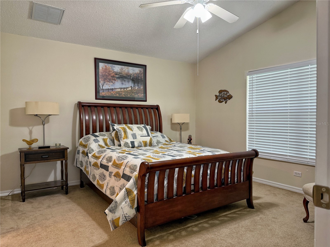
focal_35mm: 24
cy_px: 124
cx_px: 165
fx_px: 229
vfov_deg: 56.8
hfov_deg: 71.6
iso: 160
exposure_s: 1/60
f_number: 1.78
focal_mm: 6.76
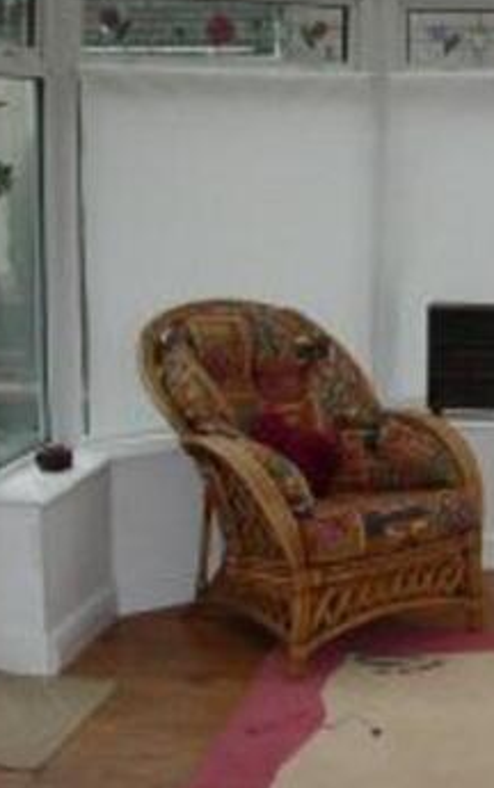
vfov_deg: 30.1
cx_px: 491
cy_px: 319
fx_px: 1463
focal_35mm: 68
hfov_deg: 18.7
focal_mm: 7.8
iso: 79
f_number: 2.8
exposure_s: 1/483
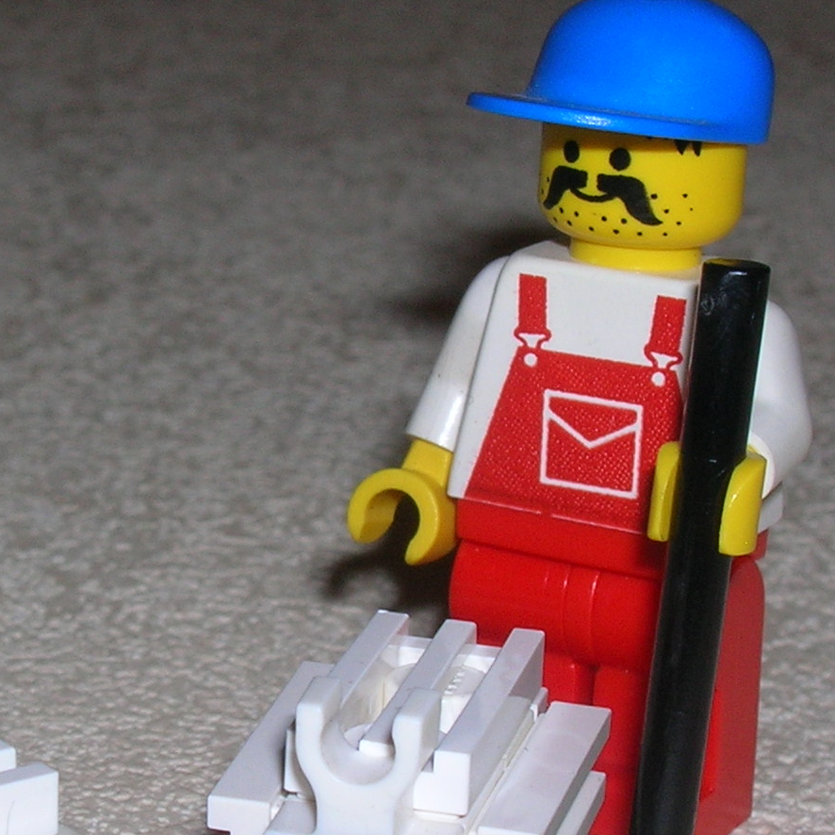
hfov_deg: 14.6
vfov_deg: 14.6
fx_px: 3248
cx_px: 175
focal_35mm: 119
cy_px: 517
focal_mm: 7.7
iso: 50
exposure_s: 1/60.1
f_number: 5.4
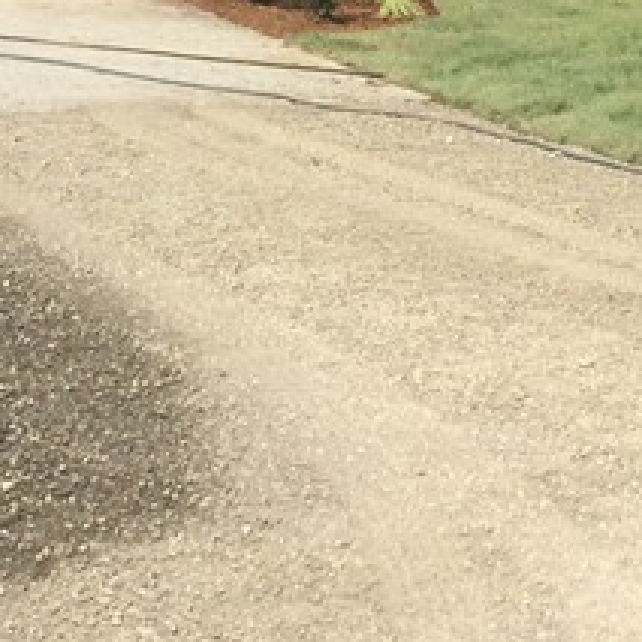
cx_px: 428
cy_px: 9
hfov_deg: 14.2
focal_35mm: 123
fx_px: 2581
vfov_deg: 14.0
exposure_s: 1/2564
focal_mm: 4.15
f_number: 2.2
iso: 32
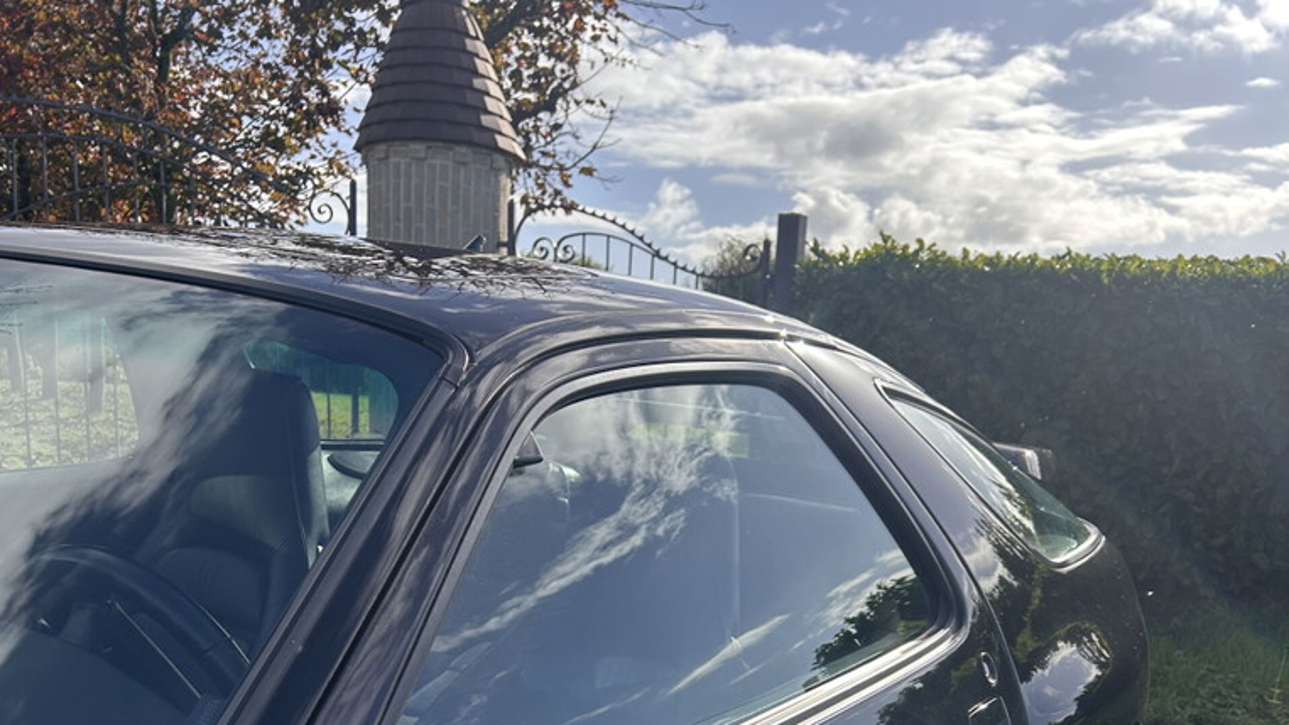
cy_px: 693
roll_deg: -2.1
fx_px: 1299
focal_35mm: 38
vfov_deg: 29.5
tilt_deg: -13.4
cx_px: 642
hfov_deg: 52.8
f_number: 1.5
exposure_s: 1/3460
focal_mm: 5.7
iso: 50
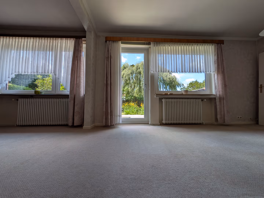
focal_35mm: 14
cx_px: 132
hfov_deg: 102.1
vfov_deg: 85.7
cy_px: 99
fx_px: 107
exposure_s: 1/469
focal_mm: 1.83
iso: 45
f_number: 2.2
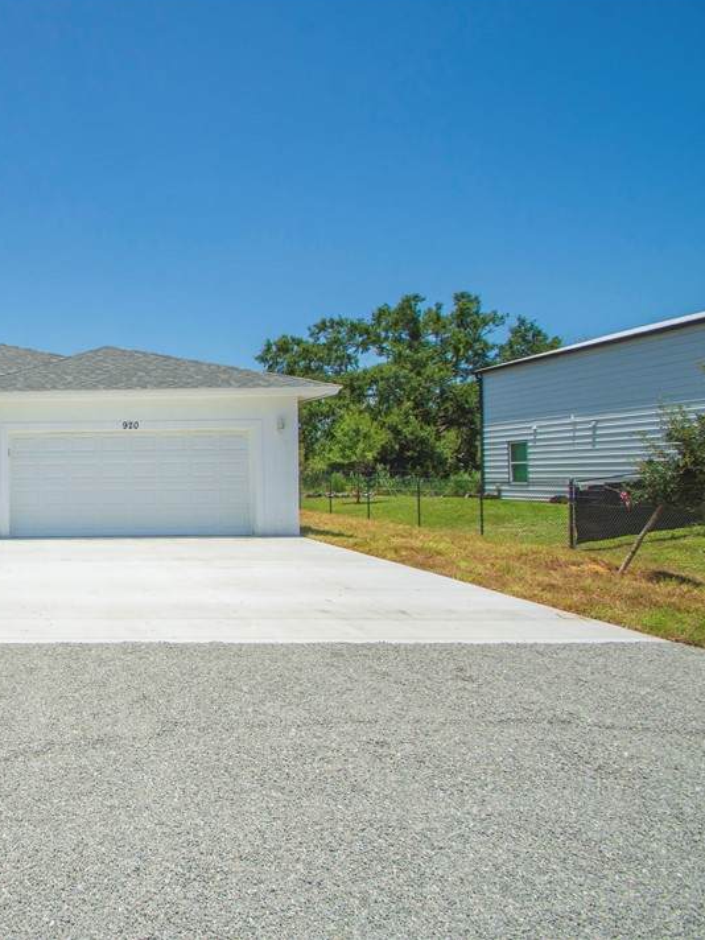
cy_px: 463
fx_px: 597
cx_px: 28
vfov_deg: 76.4
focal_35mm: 22
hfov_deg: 51.2
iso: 160
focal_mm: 10
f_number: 8
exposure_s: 1/500
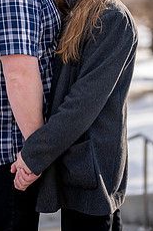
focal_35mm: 98
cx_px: 41
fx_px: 626
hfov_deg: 13.9
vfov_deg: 20.6
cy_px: 51
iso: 200
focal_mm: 50
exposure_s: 1/6400
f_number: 1.2
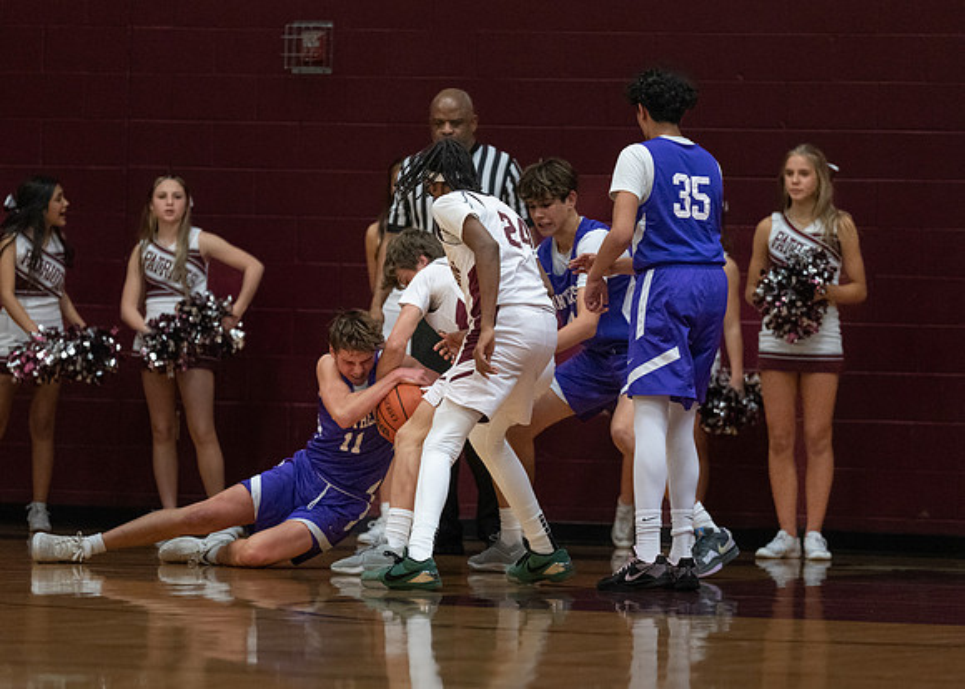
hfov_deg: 7.4
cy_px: 396
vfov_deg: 5.3
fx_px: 7461
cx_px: 460
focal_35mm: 272
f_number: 2.8
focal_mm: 200
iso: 2500
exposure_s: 1/1000
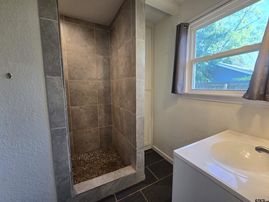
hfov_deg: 106.2
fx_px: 101
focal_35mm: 13
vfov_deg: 89.9
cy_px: 101
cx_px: 134
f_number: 2.2
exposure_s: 1/60
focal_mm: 2.2
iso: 100
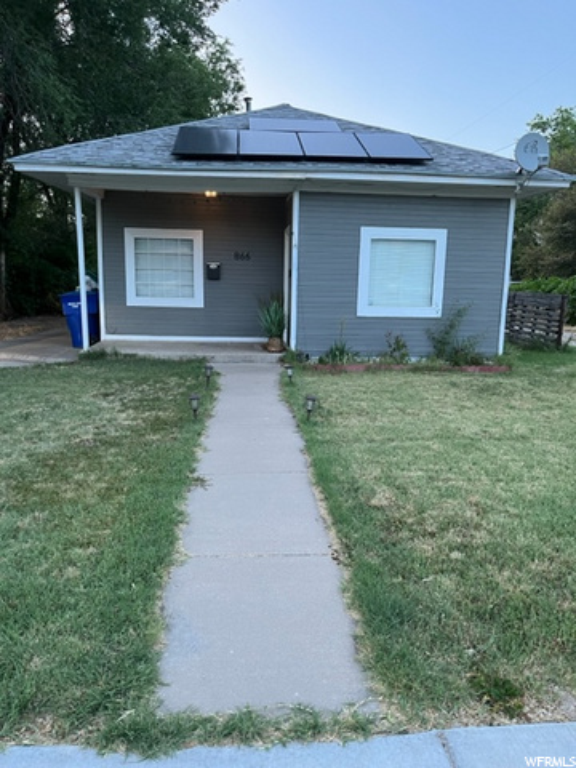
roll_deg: -0.5
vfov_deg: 67.3
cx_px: 288
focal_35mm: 26
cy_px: 384
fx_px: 577
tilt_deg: -9.3
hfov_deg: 53.1
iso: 125
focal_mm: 5.1
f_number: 1.6
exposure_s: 1/71
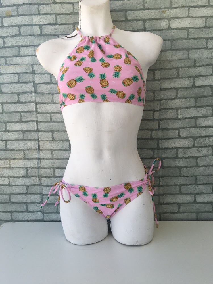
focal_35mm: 29
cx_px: 106
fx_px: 238
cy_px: 142
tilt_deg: -5.6
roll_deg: +1.8
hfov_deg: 48.2
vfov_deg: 61.7
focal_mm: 4.15
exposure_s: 1/739
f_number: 2.2
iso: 25
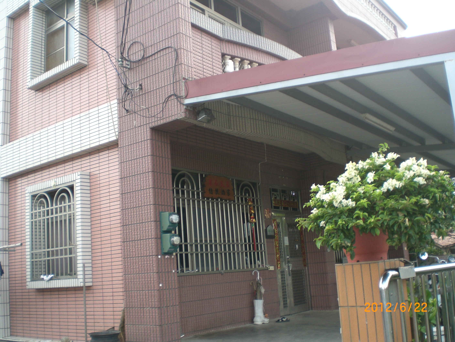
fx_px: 499
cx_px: 228
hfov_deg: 49.0
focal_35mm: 38
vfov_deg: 37.7
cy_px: 171
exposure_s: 1/125
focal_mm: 6.3
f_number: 3.1
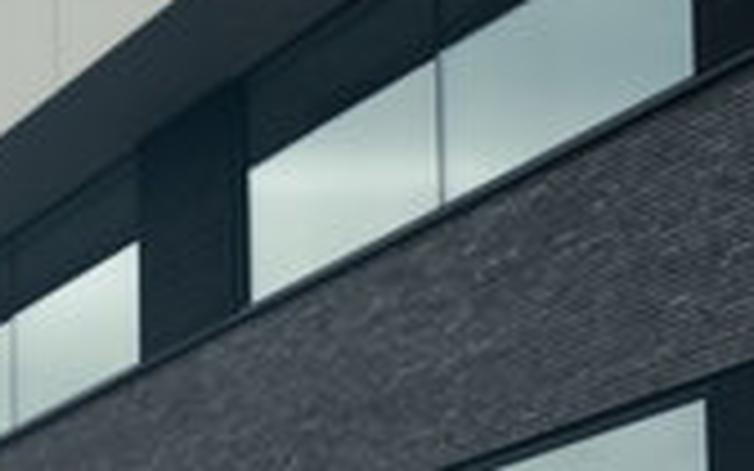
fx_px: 2671
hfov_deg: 16.1
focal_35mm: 130
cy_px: 756
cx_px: 440
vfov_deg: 9.7
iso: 160
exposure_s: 1/160
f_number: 2.8
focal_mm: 28
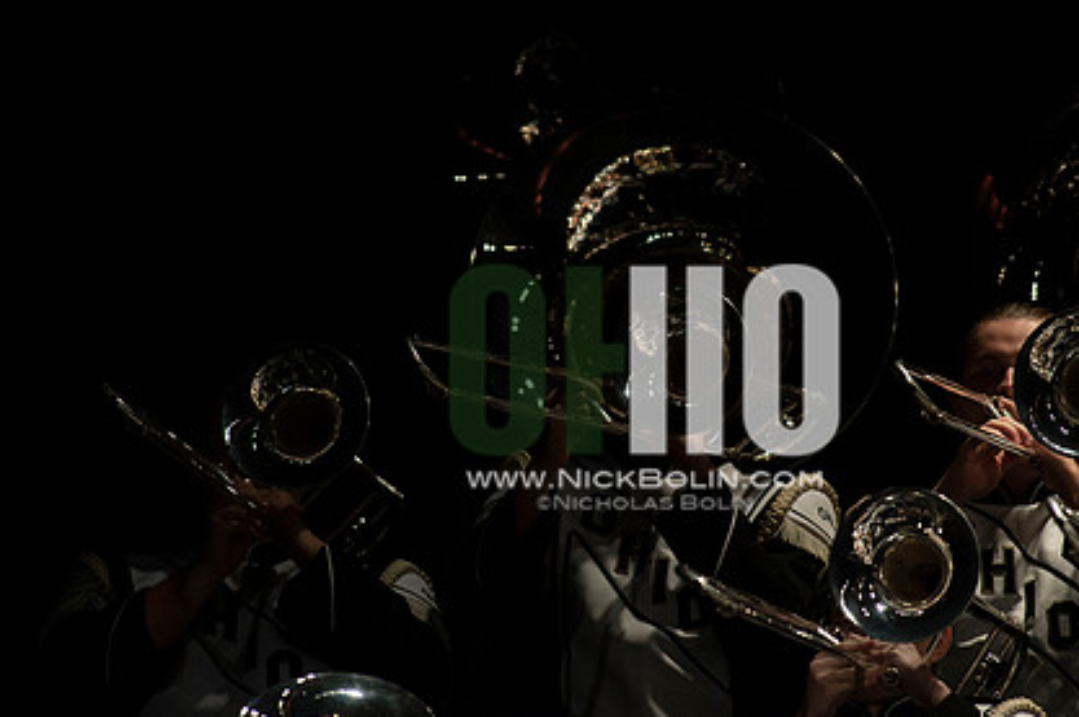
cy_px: 386
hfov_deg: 2.5
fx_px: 24997
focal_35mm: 835
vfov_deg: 1.6
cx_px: 644
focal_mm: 600
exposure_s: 1/500
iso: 3200
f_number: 5.6
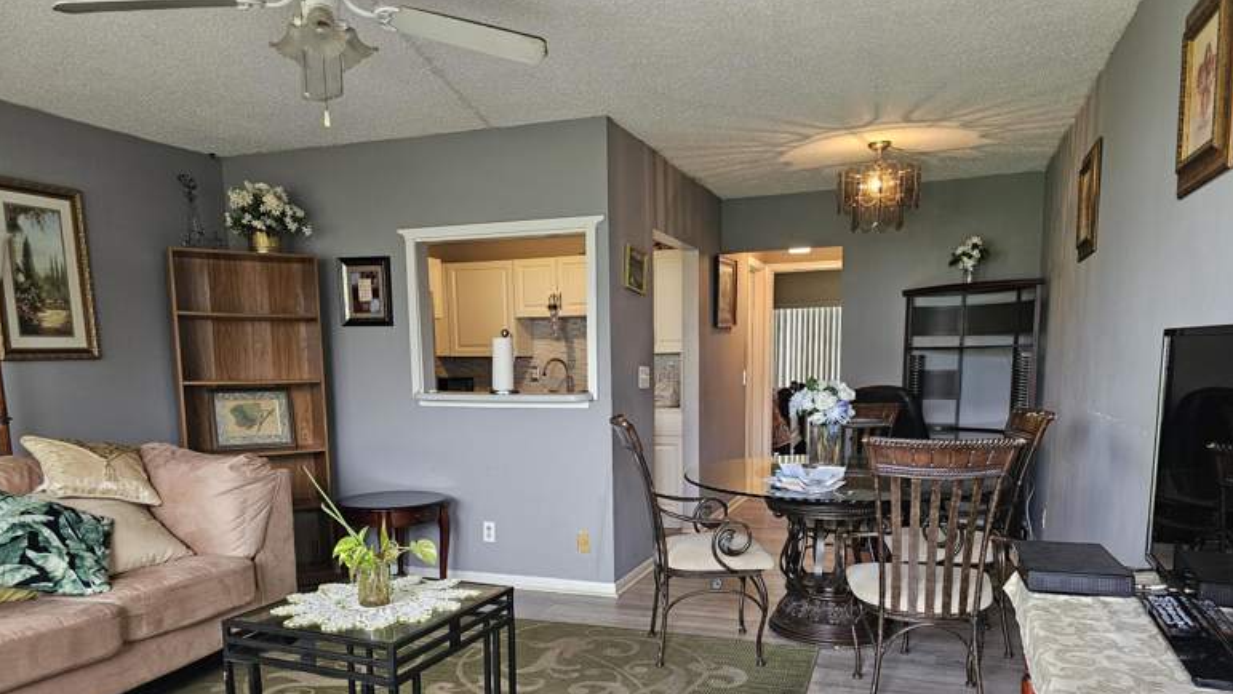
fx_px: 850
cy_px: 470
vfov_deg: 43.7
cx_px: 627
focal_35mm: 26
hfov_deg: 71.9
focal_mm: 6.3
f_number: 1.7
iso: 500
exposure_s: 1/120
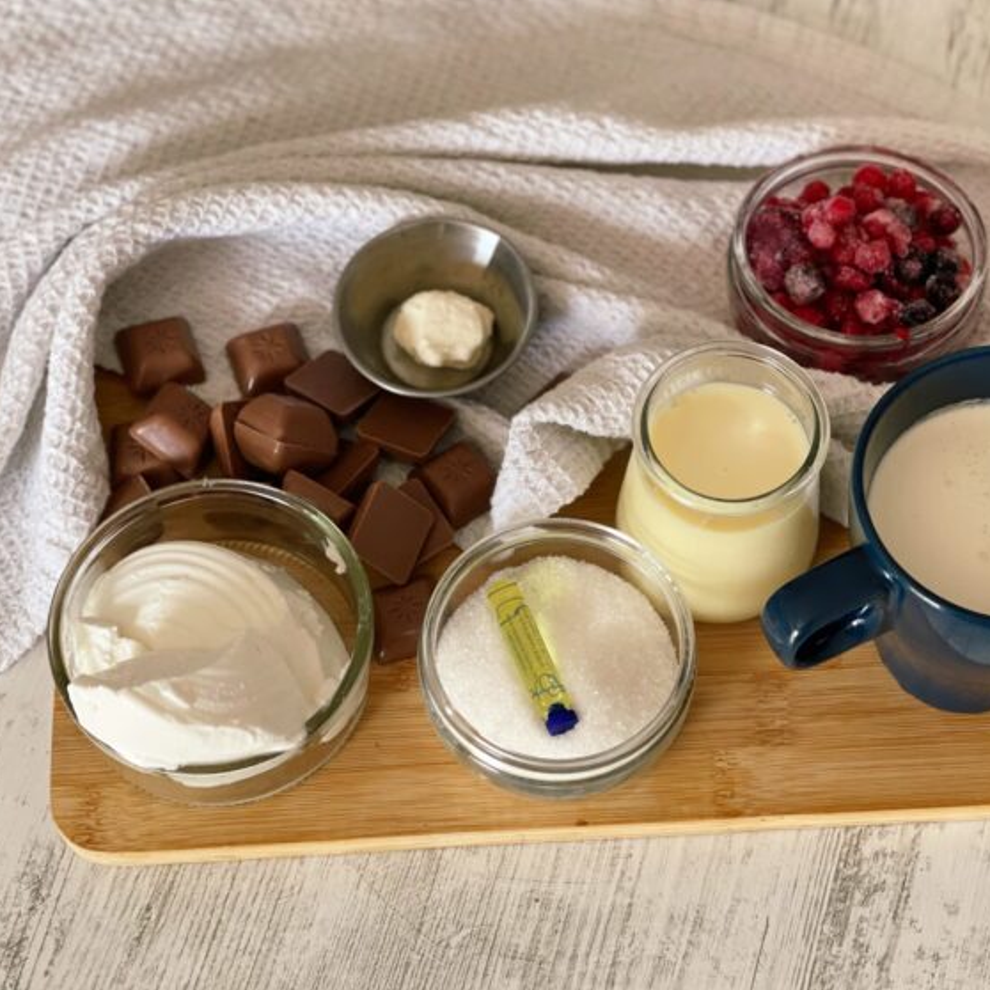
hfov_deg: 22.7
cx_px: 598
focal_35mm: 76
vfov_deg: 22.8
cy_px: 498
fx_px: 2459
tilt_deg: -64.0
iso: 200
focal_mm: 7.5
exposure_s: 1/121
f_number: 2.2
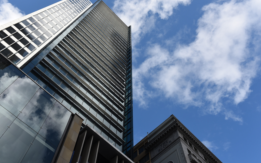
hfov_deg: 52.7
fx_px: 263
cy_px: 78
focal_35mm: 37
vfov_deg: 34.4
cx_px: 128
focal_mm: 35
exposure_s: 1/200
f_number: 8
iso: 100
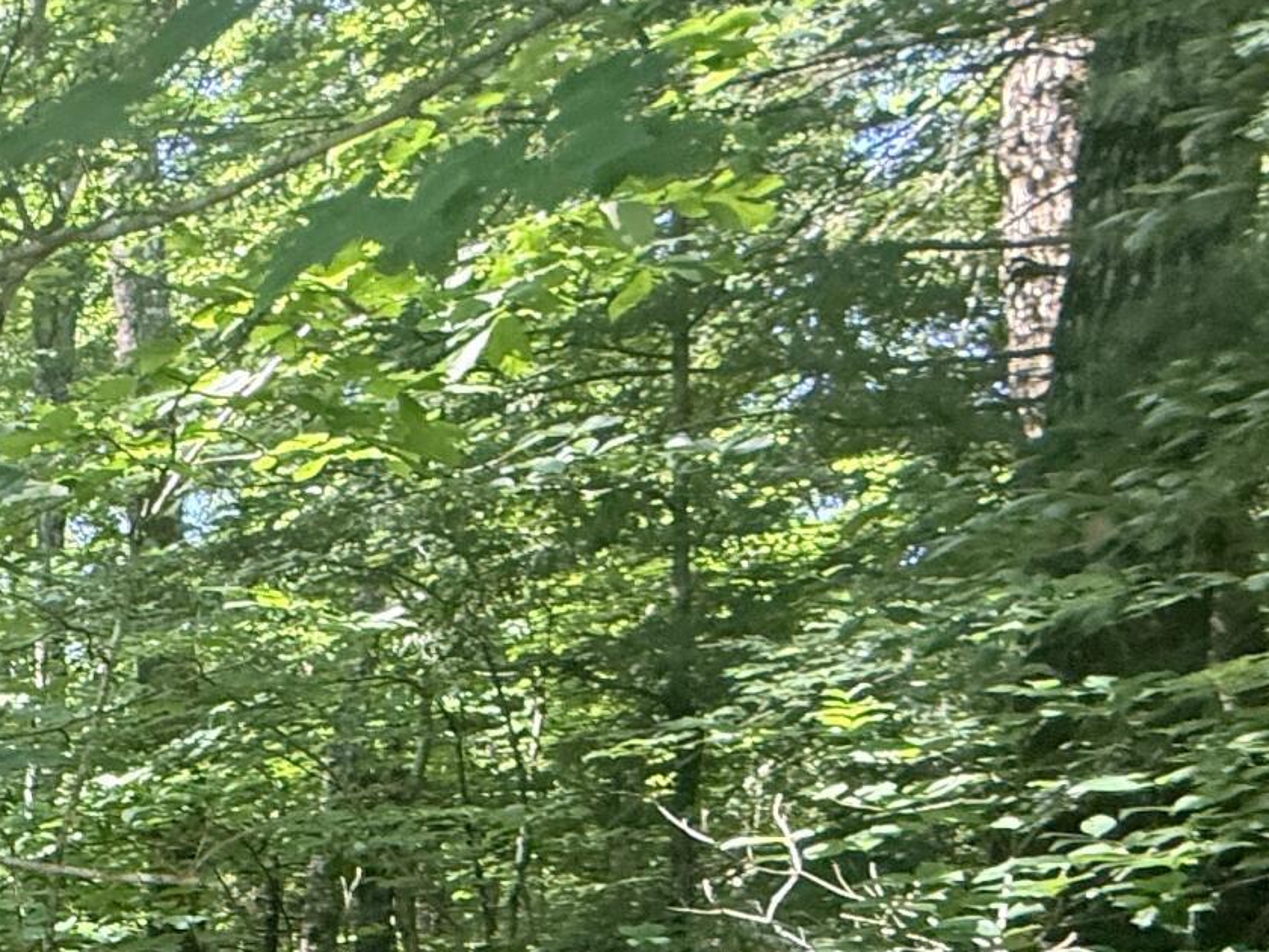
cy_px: 1210
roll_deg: -2.4
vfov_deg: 25.4
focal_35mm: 50
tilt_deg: -1.6
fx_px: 1833
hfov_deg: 26.6
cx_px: -666
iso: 200
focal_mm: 2.22
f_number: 2.2
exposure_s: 1/99
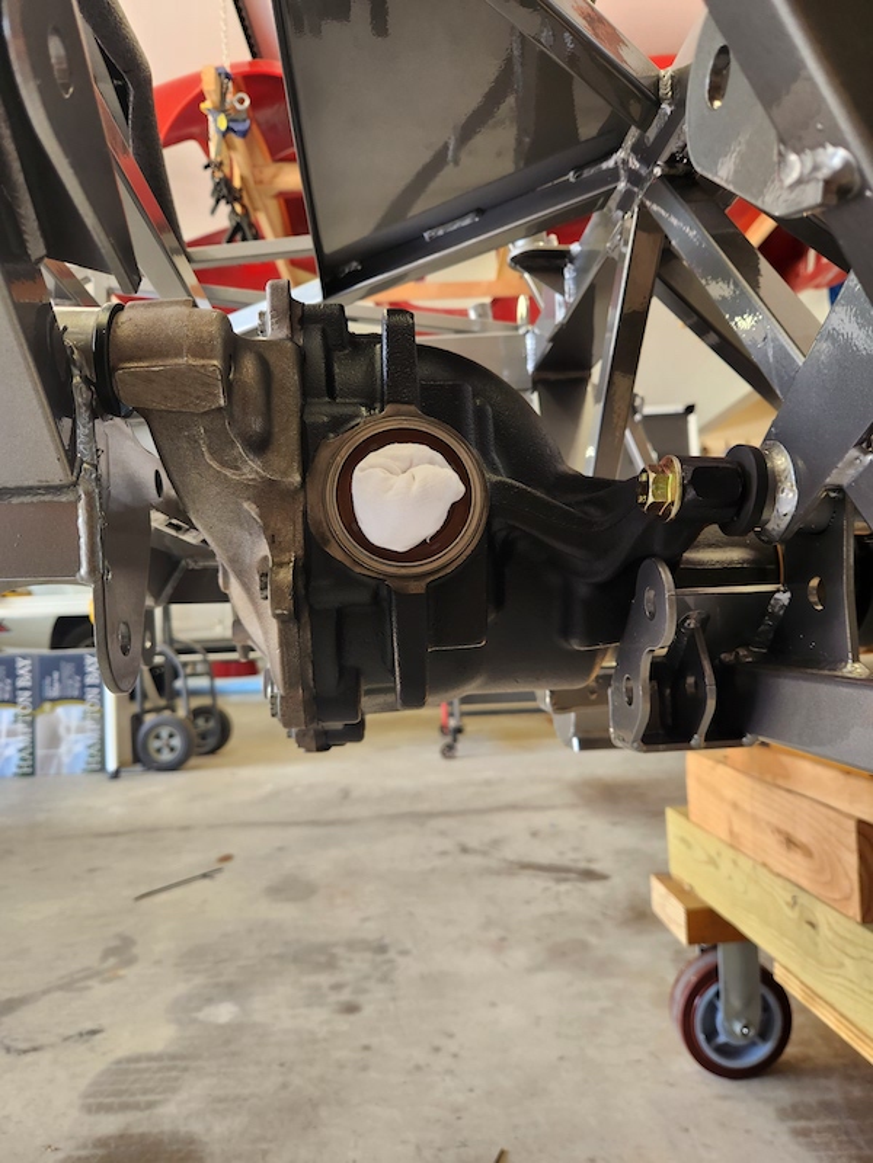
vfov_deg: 73.9
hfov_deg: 58.9
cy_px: 582
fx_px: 773
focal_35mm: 23
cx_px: 436
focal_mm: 5.4
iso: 100
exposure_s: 1/120
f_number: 1.8
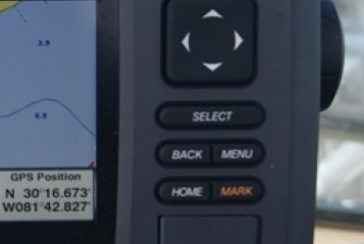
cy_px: 72
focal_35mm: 113
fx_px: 1144
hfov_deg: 17.3
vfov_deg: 12.1
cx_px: -66
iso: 100
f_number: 7.1
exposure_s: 1/60
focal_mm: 30
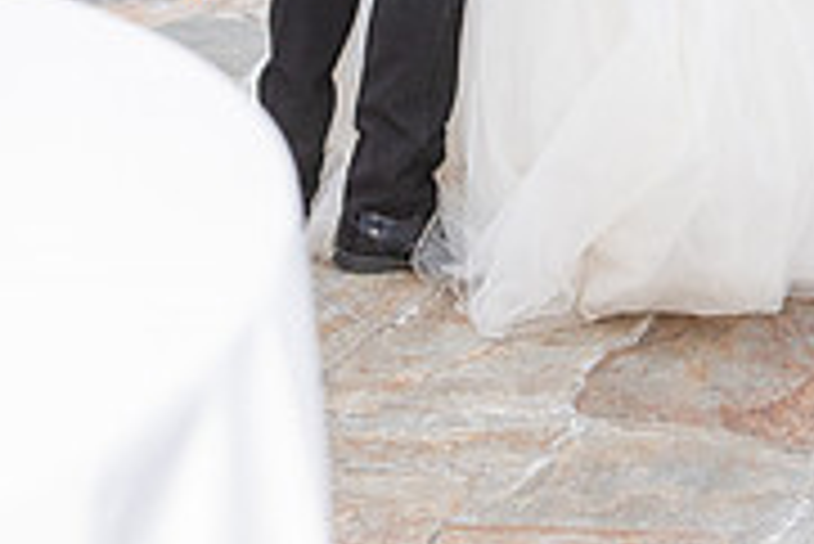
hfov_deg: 16.6
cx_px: 657
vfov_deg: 10.8
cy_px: -308
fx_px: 2761
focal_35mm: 122
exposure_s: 1/160
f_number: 4
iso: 800
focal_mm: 38
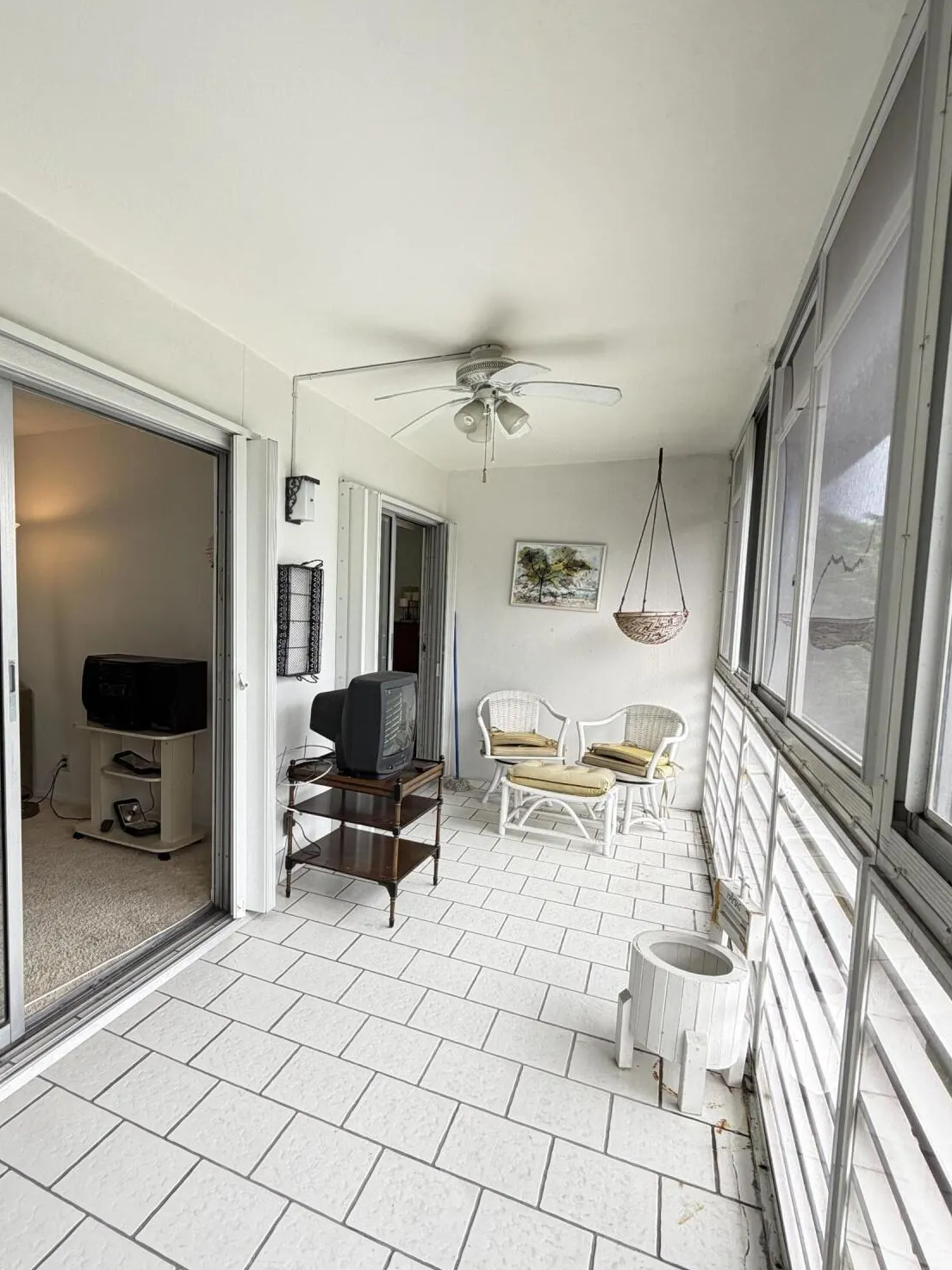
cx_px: 325
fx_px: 697
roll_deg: -1.2
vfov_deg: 84.6
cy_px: 669
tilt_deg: -4.4
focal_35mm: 19
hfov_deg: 67.0
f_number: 2.2
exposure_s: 1/121
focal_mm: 2.22
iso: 100
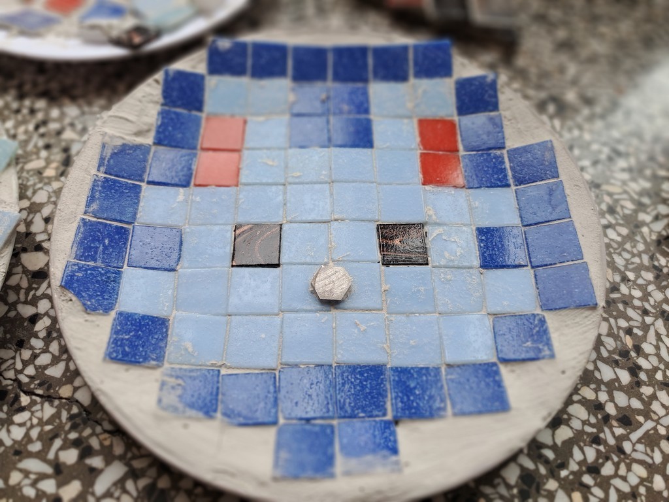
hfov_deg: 71.6
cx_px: 334
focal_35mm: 24
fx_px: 464
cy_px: 251
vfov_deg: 56.8
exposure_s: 1/50
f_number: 1.8
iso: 50
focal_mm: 5.23
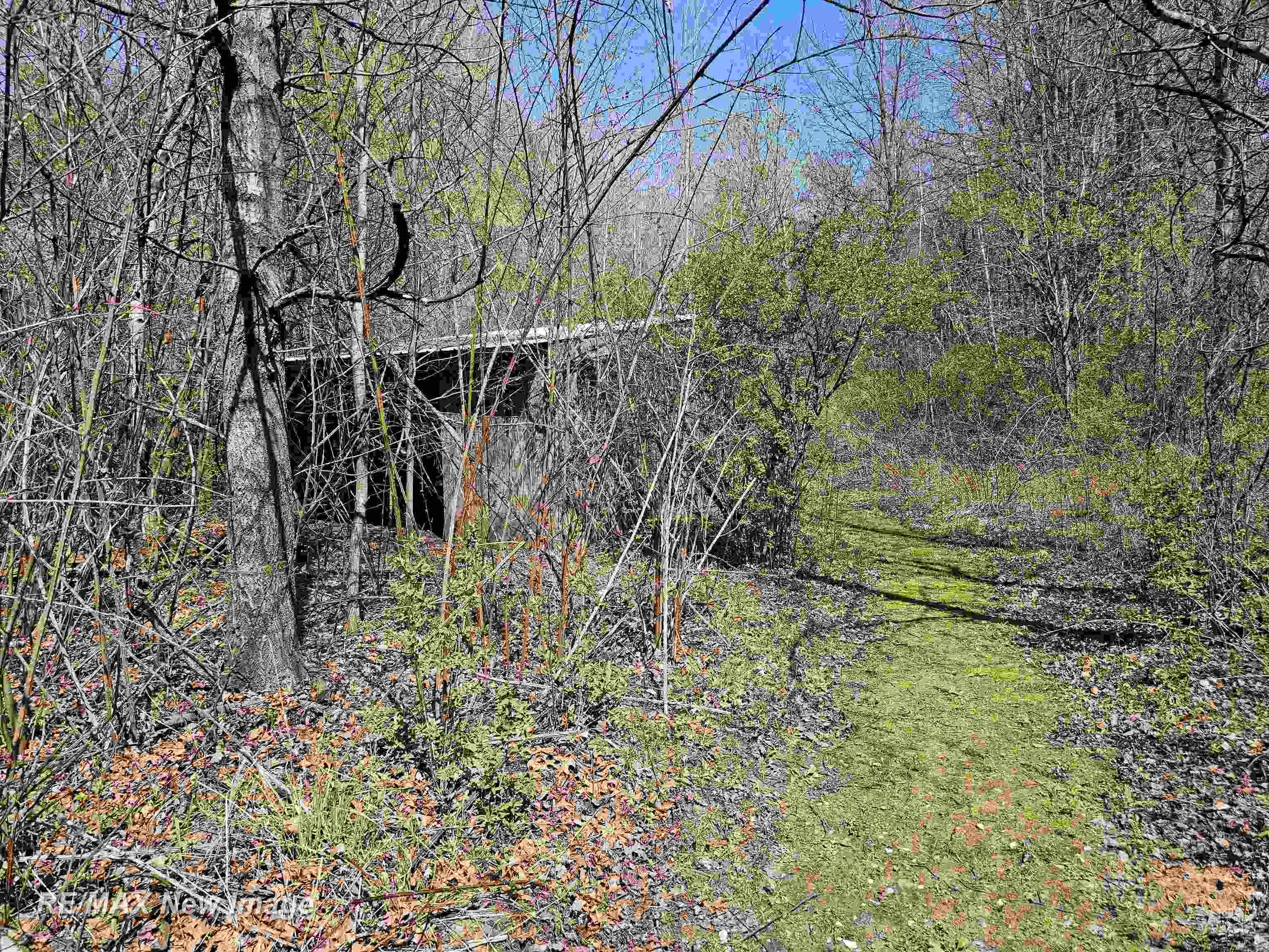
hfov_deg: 73.9
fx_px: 843
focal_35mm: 23
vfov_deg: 58.9
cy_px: 476
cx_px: 634
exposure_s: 1/417
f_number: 1.7
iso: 10
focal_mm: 6.3
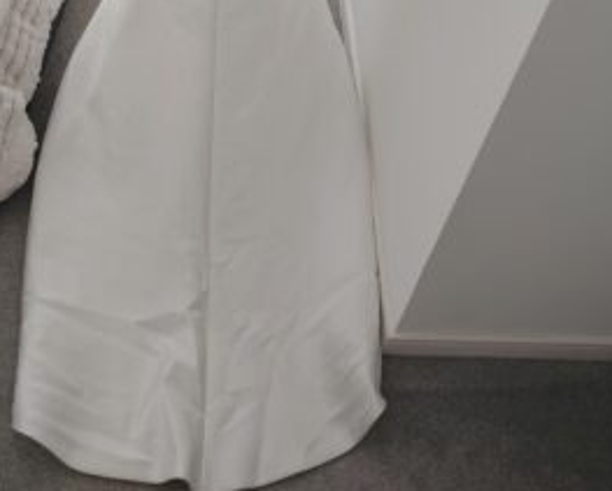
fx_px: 689
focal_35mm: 38
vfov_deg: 35.6
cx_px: 289
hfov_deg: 47.9
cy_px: 6
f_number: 1.75
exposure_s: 1/25
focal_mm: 5.25
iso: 1697
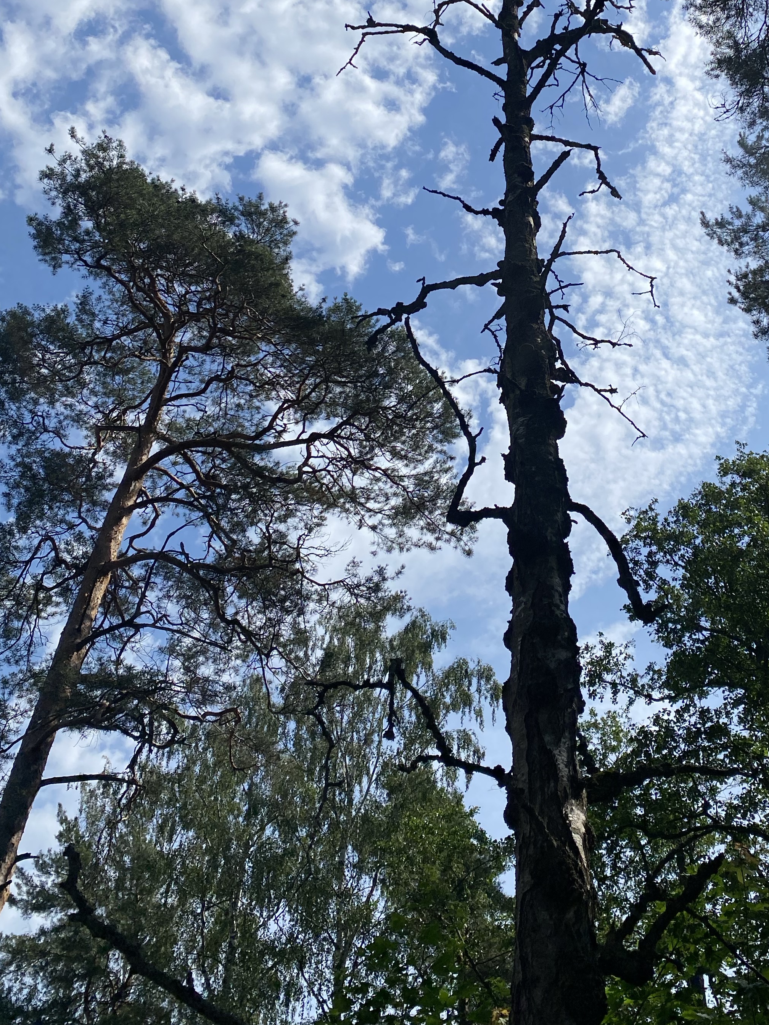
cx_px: 521
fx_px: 1155
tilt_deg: +51.3
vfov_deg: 46.7
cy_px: 304
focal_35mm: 39
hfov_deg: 36.4
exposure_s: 1/6061
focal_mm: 4.25
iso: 32
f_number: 1.8
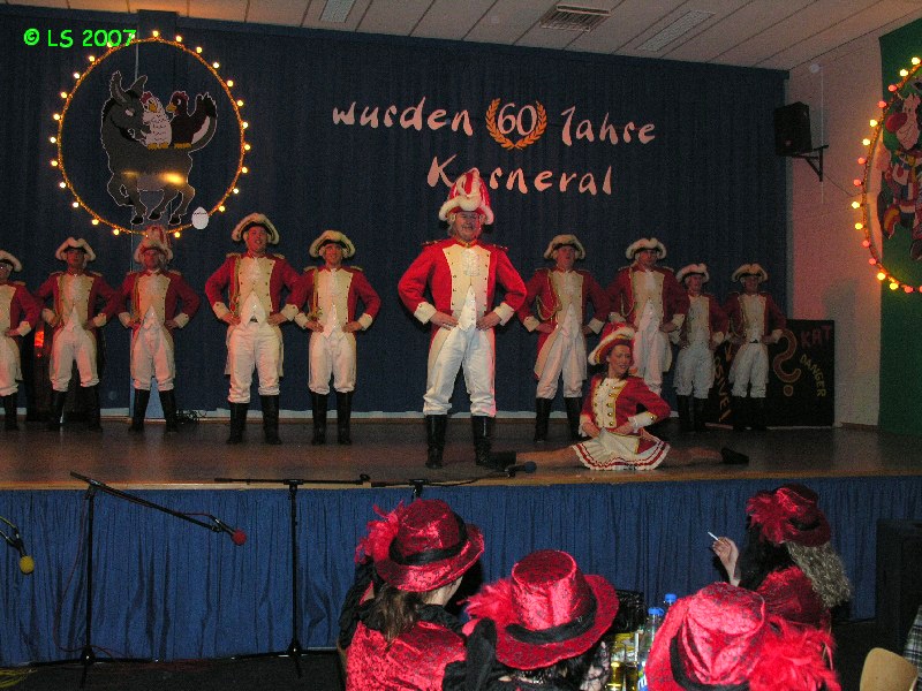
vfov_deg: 36.0
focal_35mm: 40
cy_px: 346
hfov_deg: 46.8
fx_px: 1065
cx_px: 461
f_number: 4.1
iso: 200
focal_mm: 10.2
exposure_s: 1/60.1
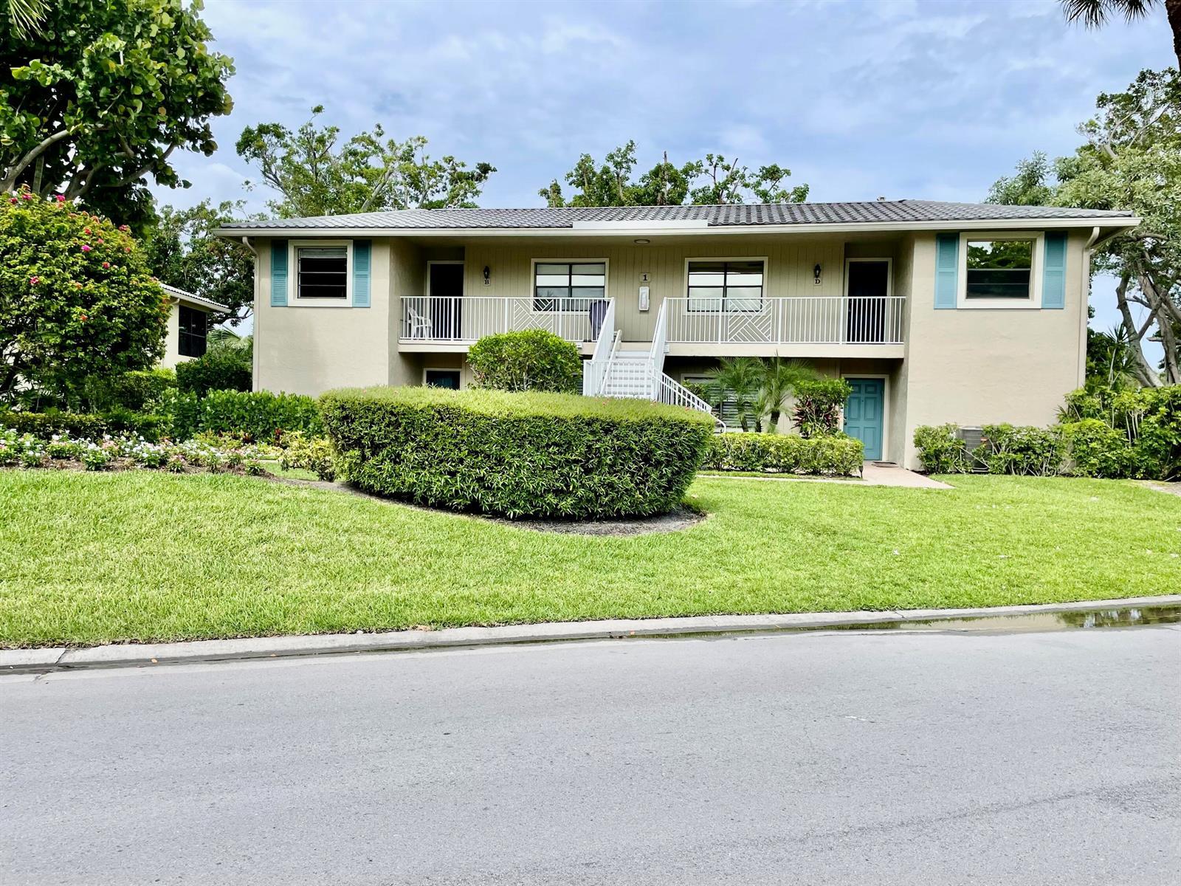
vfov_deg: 53.1
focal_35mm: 26
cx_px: 590
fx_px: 887
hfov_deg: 67.3
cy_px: 443
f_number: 1.6
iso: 32
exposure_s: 1/4000
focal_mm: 4.2
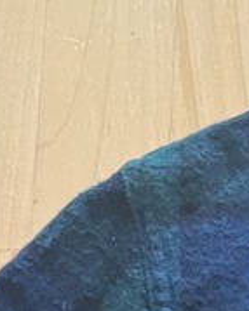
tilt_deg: -75.8
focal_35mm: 189
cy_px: 809
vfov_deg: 9.0
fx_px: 1743
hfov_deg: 7.5
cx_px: 653
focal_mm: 5.7
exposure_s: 1/60
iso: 500
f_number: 1.5
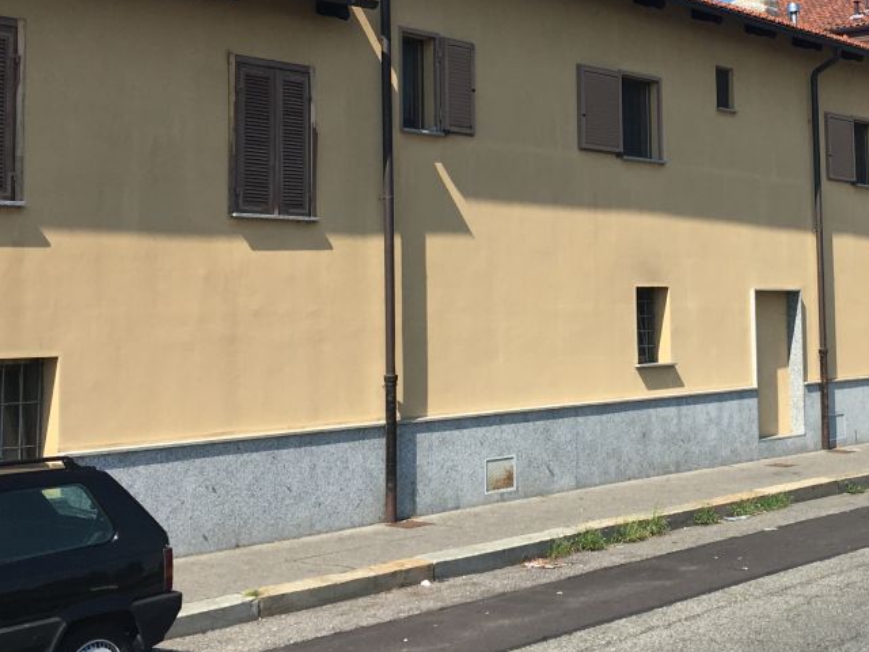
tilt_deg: +5.9
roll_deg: +1.0
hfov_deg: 32.5
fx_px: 1456
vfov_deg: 25.0
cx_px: 672
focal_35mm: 58
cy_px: 168
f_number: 2.2
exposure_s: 1/1326
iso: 25
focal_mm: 4.15
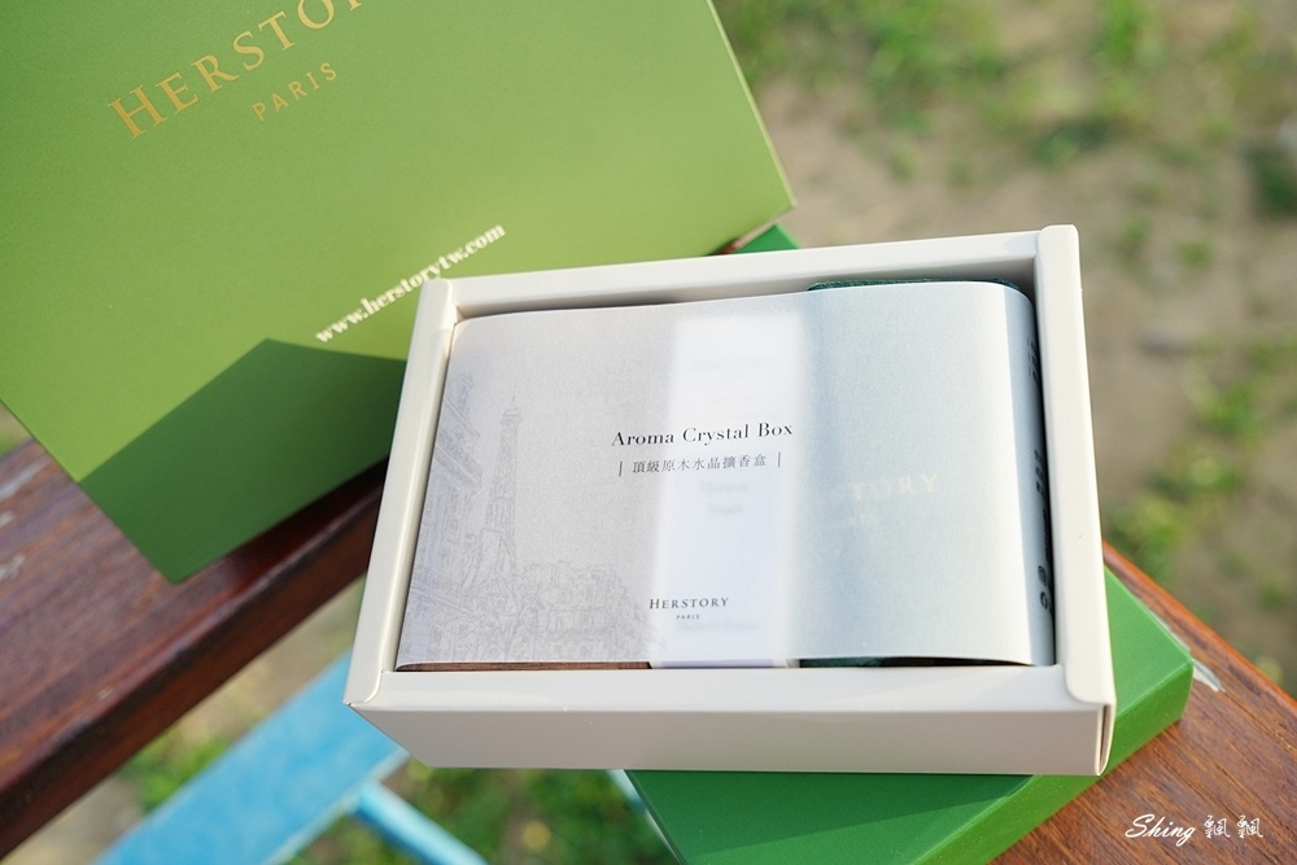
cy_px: 432
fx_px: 1369
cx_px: 648
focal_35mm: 38
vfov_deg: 35.1
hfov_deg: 50.7
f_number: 5.6
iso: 100
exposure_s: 1/125
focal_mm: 38
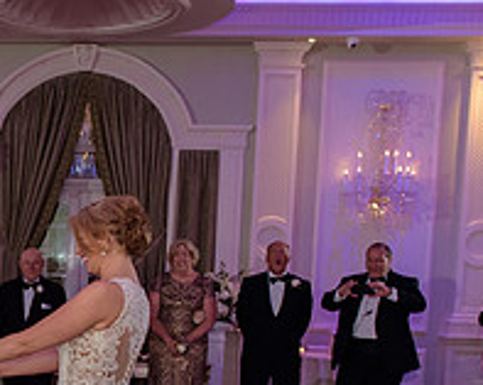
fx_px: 1028
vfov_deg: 20.7
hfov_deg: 24.8
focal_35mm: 72
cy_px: 354
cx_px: -39
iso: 1600
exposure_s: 1/125
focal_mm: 26
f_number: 3.2
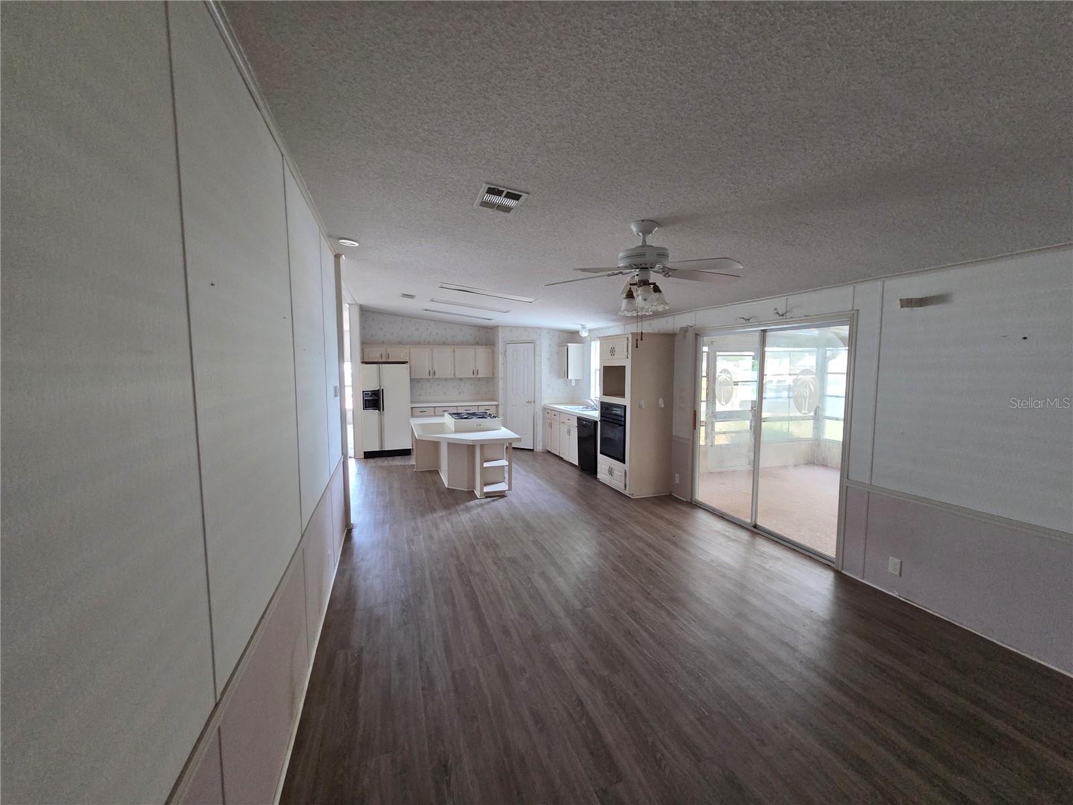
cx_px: 536
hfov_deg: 106.2
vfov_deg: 89.9
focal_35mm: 13
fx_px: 403
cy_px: 402
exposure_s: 1/60
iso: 640
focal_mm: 2.2
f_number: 2.2
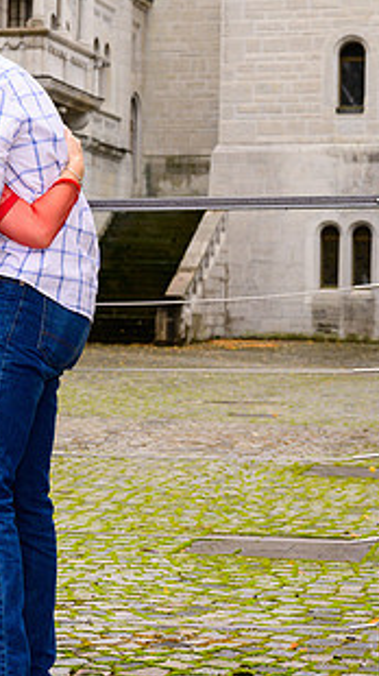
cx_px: -46
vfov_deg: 21.8
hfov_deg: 12.1
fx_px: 1754
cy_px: 314
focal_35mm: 98
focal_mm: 50
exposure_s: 1/160
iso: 400
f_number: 6.3
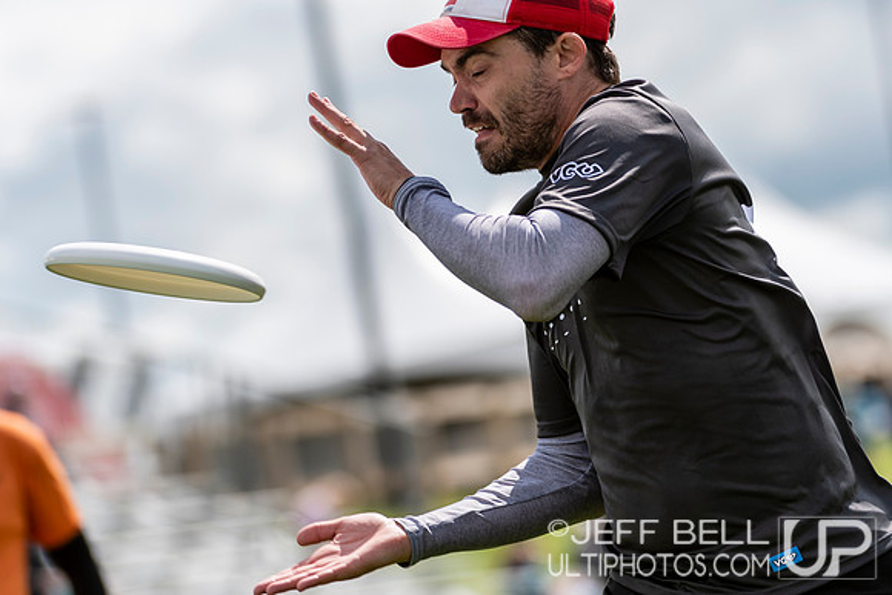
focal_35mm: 300
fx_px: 7435
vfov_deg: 4.6
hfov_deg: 6.9
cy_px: 298
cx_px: 446
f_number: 4
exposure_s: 1/1250
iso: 110
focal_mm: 200
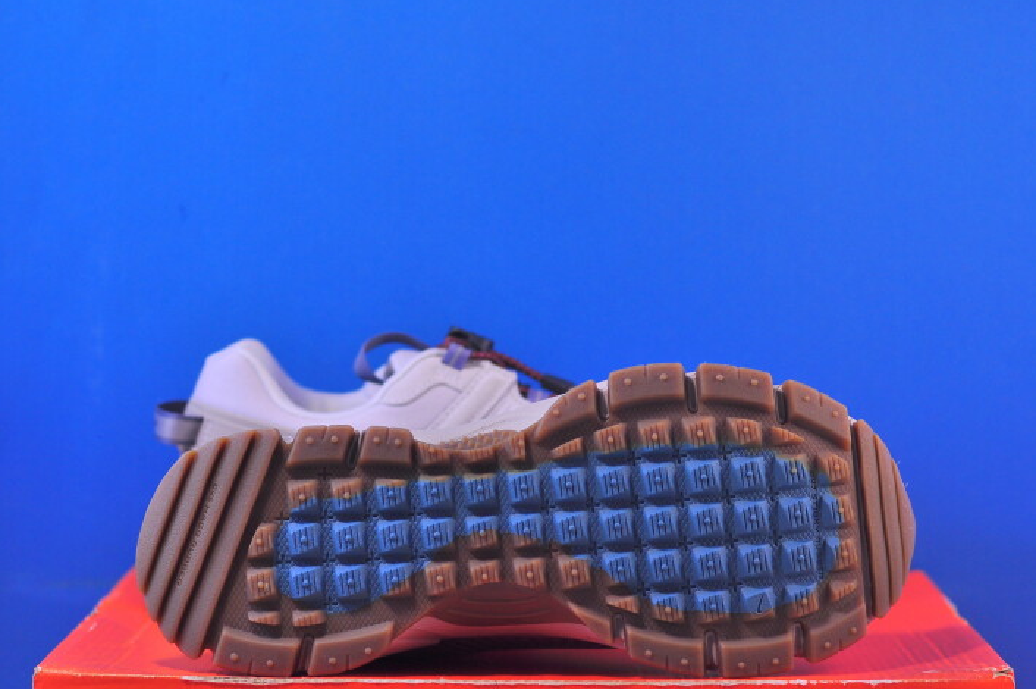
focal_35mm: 85
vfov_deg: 16.0
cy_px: 375
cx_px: 492
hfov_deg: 23.9
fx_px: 2443
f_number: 3.2
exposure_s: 1/250
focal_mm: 50
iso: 250
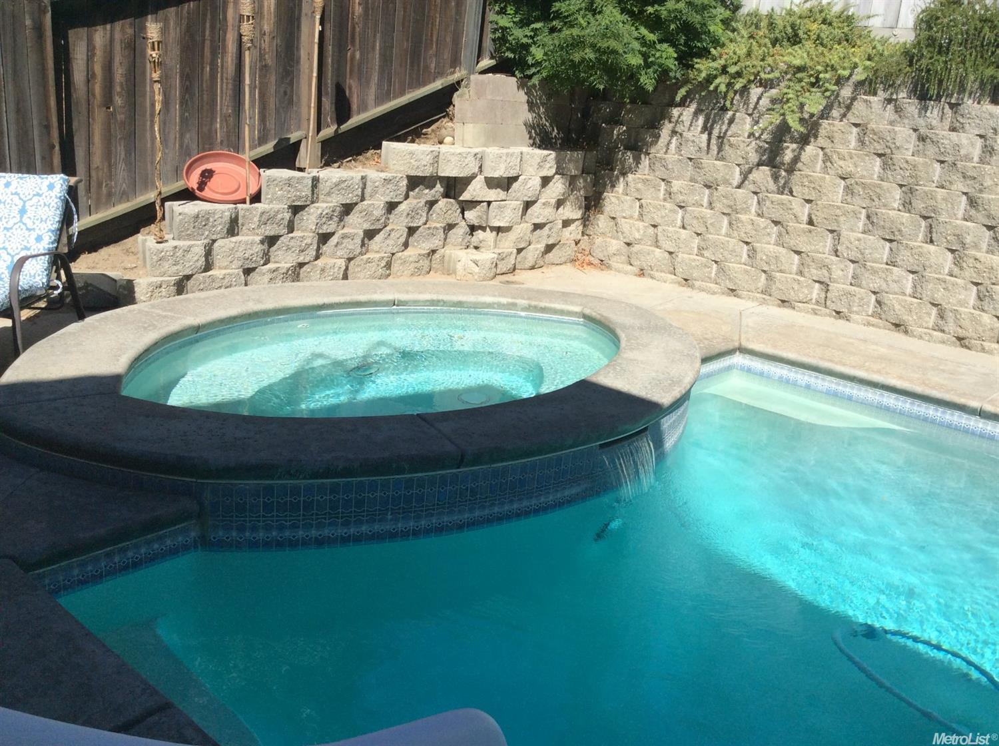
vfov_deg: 44.0
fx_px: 922
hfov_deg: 56.9
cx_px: 500
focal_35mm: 32
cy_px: 373
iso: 32
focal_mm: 3.3
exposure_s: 1/1590
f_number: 2.4
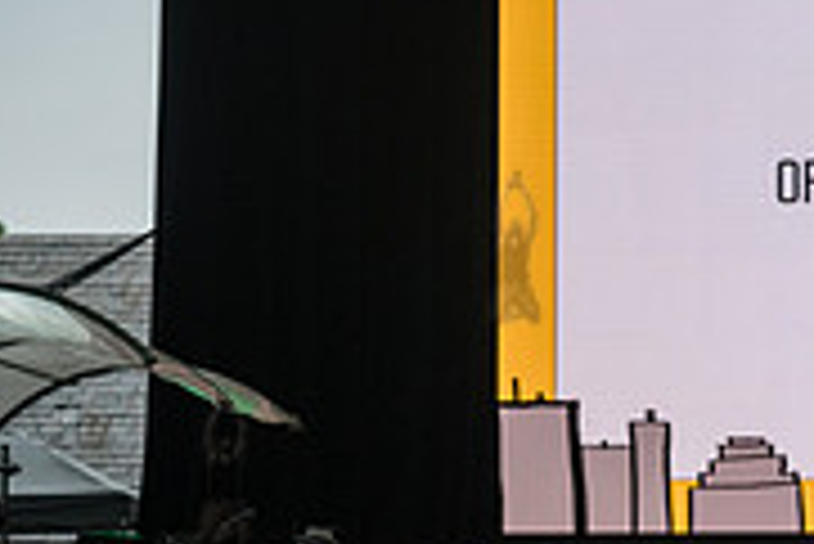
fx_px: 3983
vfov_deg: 7.8
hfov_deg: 11.3
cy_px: 463
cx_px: 1088
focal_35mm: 176
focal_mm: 55
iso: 500
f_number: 4
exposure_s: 1/2000
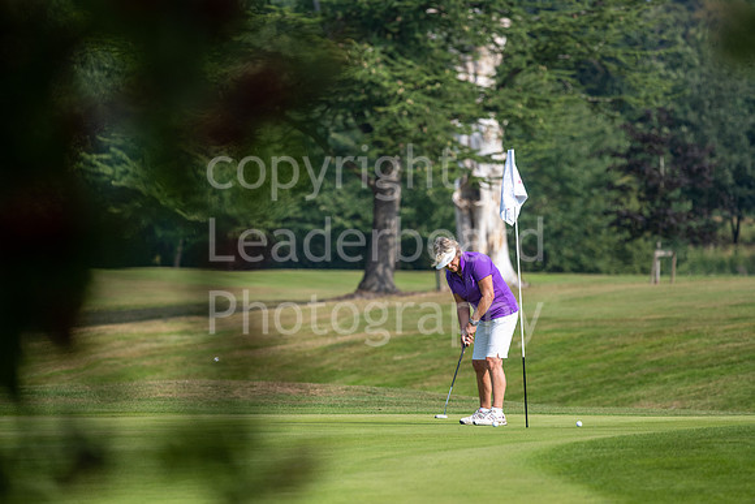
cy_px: 252
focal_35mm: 300
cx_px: 378
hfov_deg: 6.9
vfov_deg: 4.6
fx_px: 6293
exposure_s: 1/1250
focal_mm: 300
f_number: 5.6
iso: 200
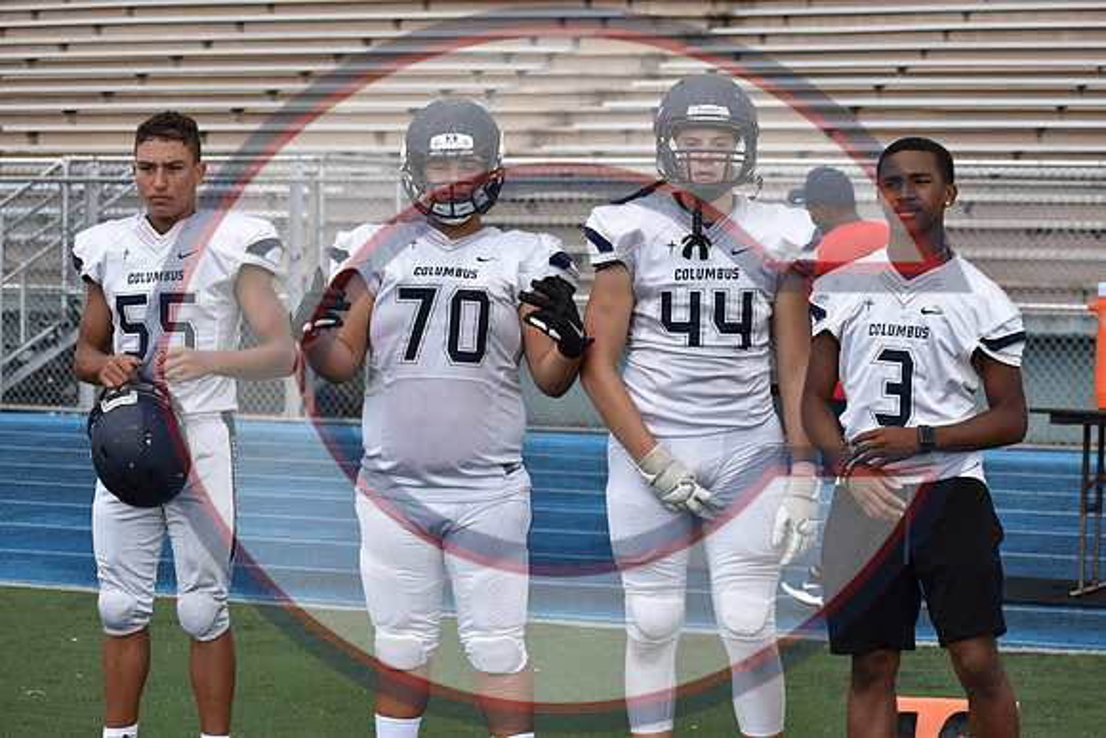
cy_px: 369
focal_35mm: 105
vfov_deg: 13.0
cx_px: 553
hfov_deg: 19.5
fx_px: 3226
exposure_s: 1/1600
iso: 400
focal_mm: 70
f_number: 5.6
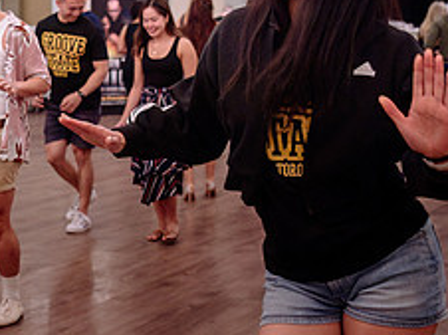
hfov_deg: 20.3
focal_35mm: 94
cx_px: 16
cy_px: 95
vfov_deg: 15.6
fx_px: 1215
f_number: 2.8
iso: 1000
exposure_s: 1/160
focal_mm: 32
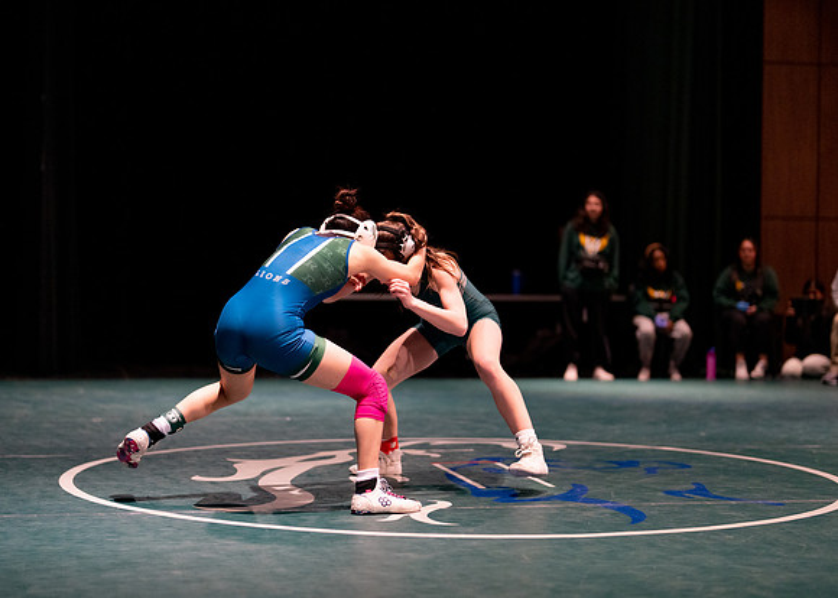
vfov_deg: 21.7
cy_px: 341
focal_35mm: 66
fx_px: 1560
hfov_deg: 30.1
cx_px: 389
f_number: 1.2
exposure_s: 1/1000
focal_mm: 50
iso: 1600
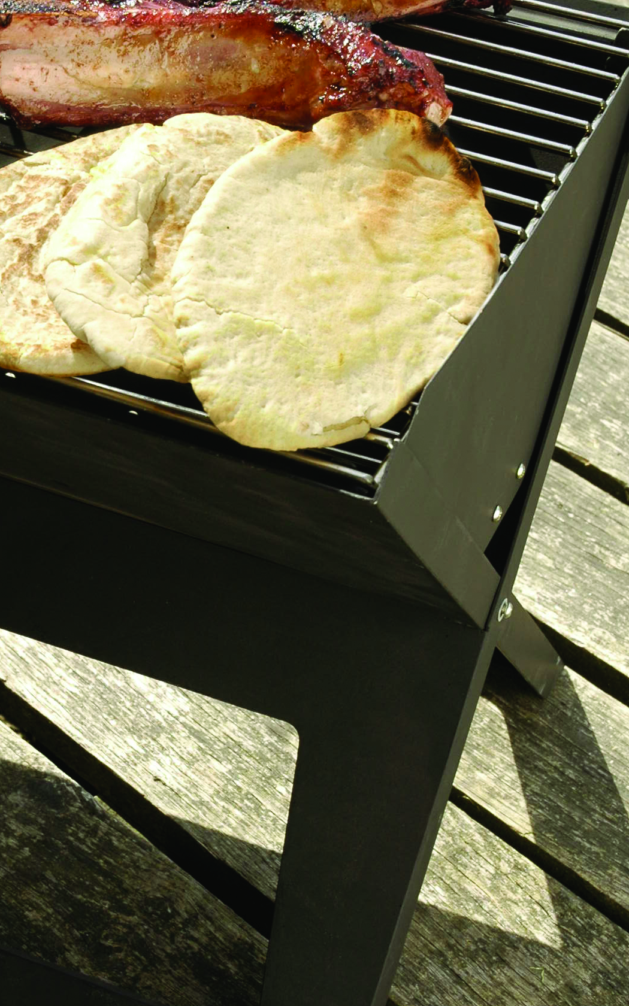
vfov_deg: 22.3
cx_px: 165
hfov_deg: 14.0
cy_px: 535
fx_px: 2551
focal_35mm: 93
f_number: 9.5
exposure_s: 1/180
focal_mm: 34
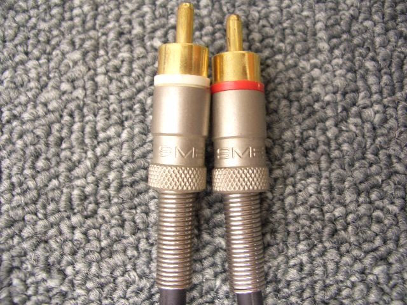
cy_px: 152
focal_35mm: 35
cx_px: 204
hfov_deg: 52.6
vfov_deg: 40.7
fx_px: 412
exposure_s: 1/8
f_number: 2.6
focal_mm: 5.8
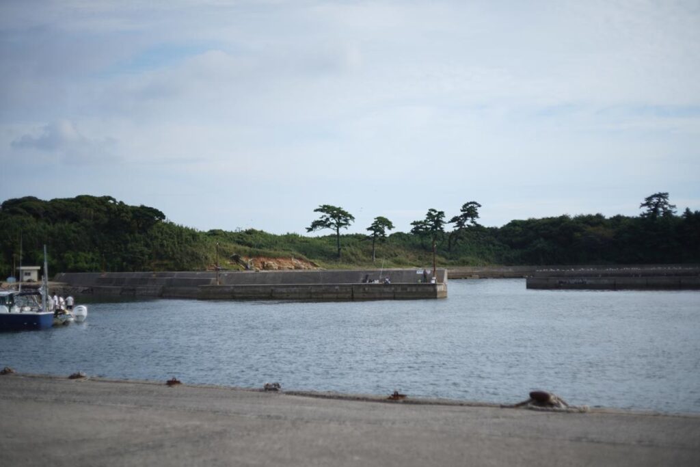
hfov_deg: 54.4
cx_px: 350
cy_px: 234
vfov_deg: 37.9
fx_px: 681
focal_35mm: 35
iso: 64
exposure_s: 1/4000
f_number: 2
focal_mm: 35
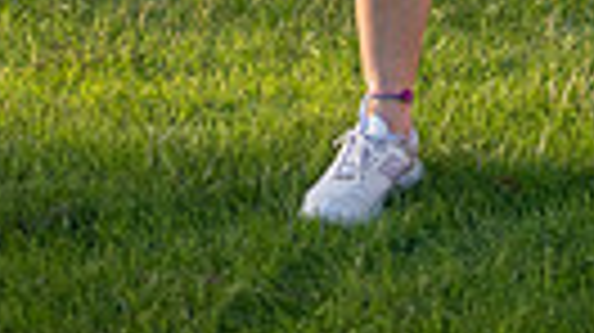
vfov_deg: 6.2
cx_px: 533
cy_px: -648
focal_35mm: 179
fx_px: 2817
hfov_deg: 12.0
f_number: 1.8
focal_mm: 50
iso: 400
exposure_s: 1/1600
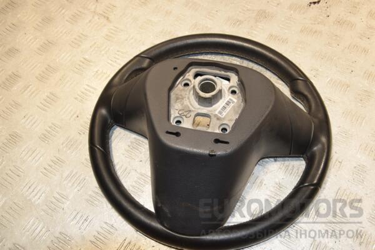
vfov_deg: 34.2
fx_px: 406
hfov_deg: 49.6
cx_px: 188
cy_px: 125
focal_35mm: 39
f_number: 8
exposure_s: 1/200
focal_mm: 26
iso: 800
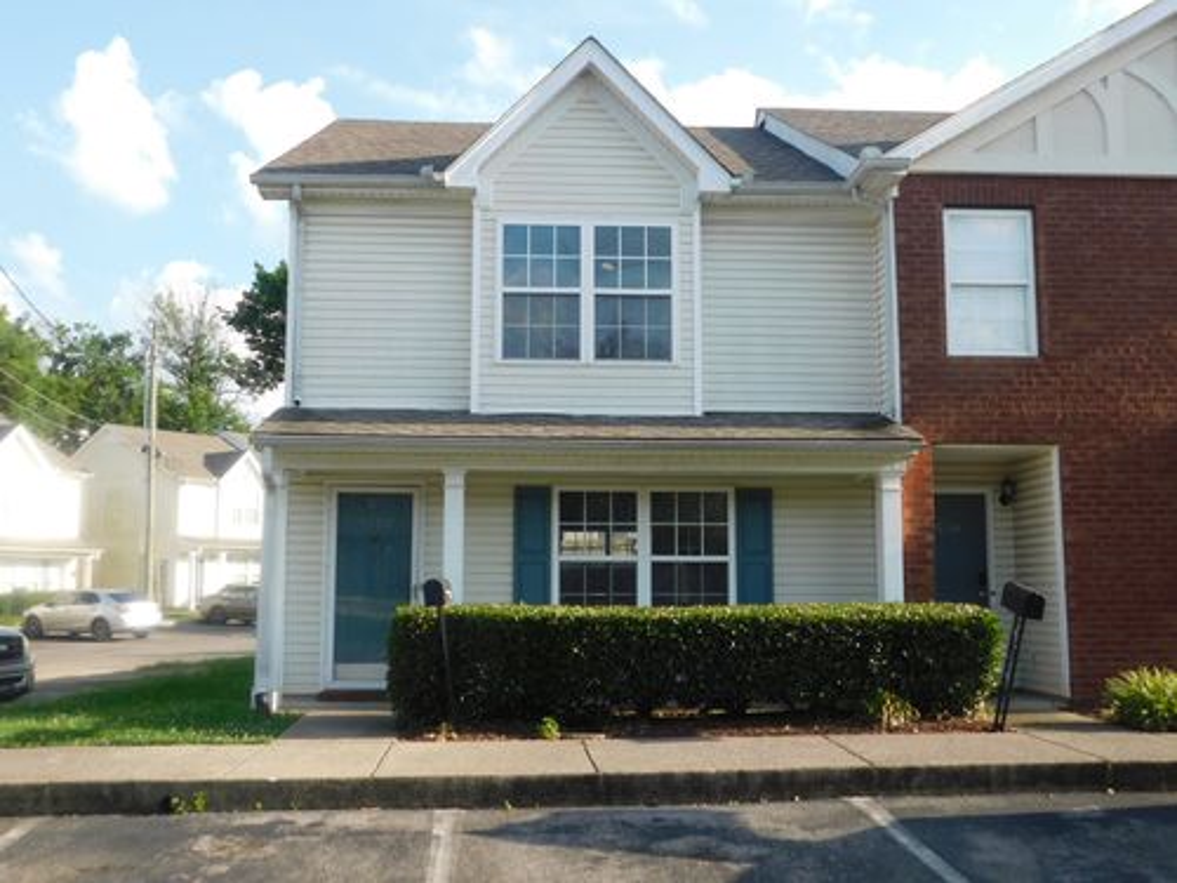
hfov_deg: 51.4
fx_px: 1224
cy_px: 442
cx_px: 588
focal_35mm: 36
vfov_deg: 39.7
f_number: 3.5
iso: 125
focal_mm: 6.3
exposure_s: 1/400
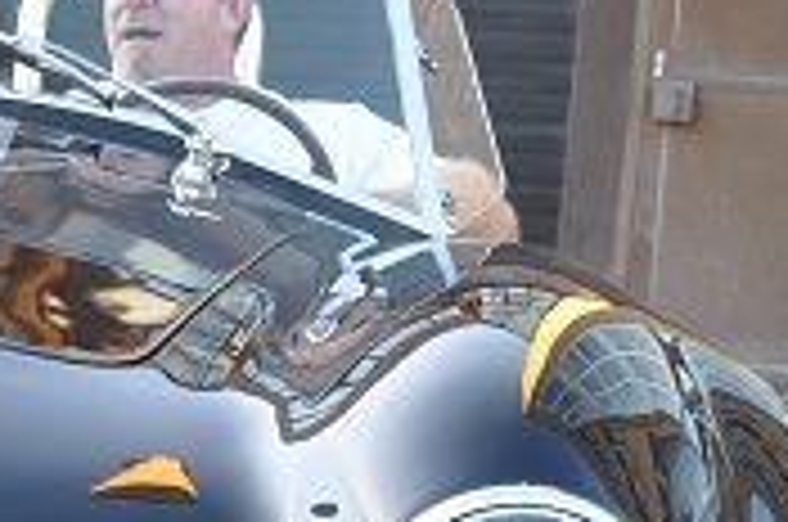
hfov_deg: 12.7
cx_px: -117
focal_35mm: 159
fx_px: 3474
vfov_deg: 8.5
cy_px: 695
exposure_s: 1/30
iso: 200
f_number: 5.6
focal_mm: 24
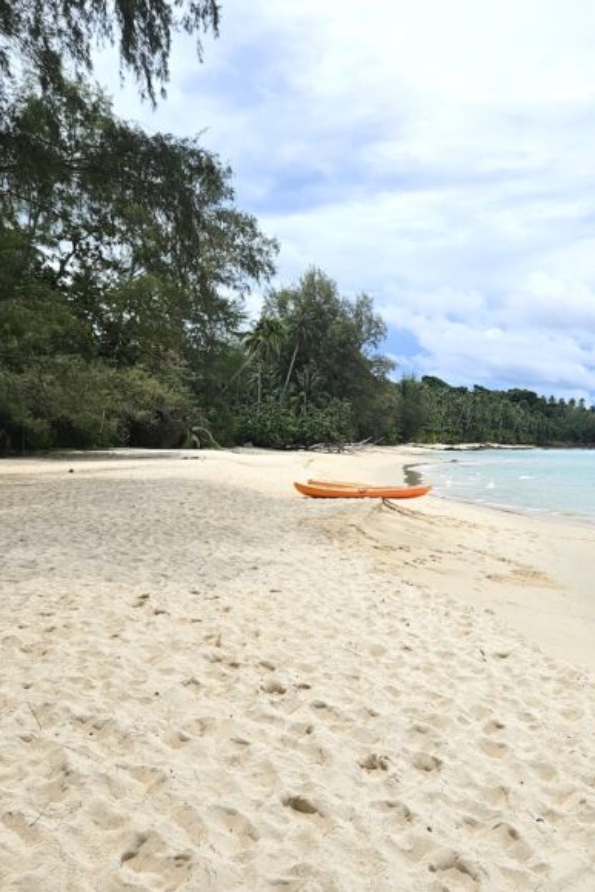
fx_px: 818
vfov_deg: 57.2
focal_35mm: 33
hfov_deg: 39.2
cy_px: 438
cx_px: 427
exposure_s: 1/5048
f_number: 1.8
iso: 25
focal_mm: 5.4
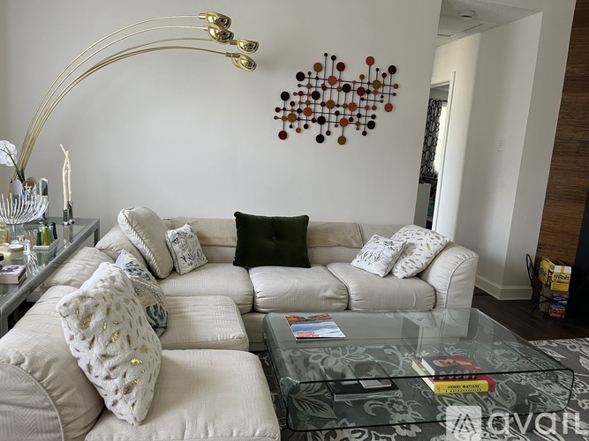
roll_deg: -3.7
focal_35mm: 26
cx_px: 294
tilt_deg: -10.8
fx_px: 442
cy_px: 220
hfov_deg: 67.3
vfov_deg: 53.0
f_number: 1.6
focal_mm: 5.1
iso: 125
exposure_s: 1/90
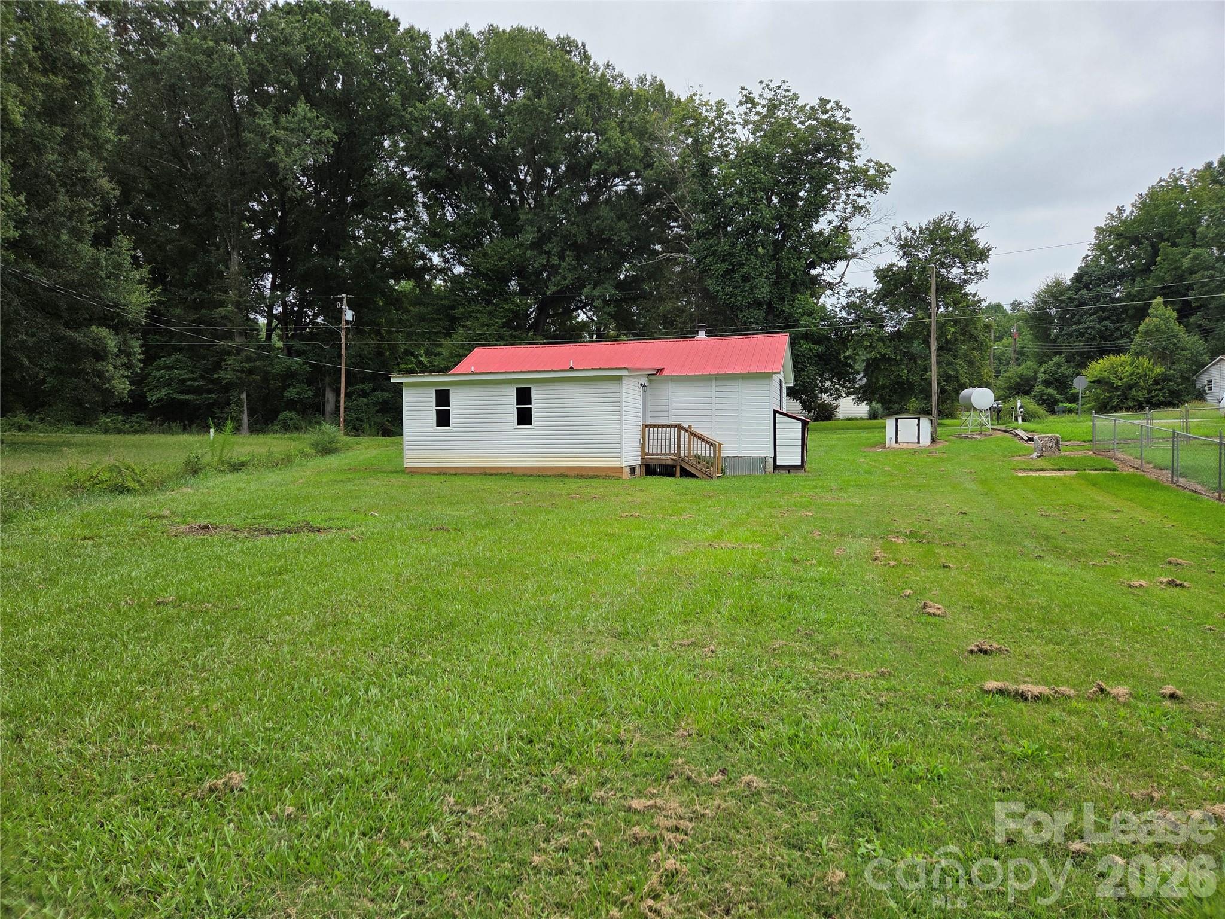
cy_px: 460
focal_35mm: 23
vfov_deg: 58.9
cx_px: 612
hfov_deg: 73.9
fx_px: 814
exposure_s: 1/3850
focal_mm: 5.4
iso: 80
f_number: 1.8
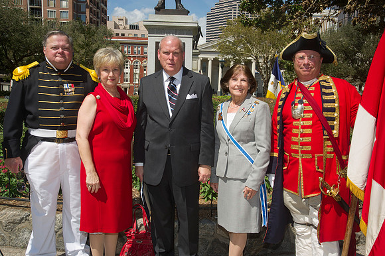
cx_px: 192
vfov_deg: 37.8
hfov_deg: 54.5
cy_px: 128
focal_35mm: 35
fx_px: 374
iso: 200
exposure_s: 1/250
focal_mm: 35
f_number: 9
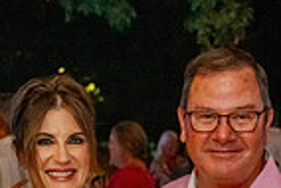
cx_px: 83
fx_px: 1055
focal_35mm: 135
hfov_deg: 15.1
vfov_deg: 9.9
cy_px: 280
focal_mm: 33
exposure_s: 1/200
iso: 5000
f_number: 3.5
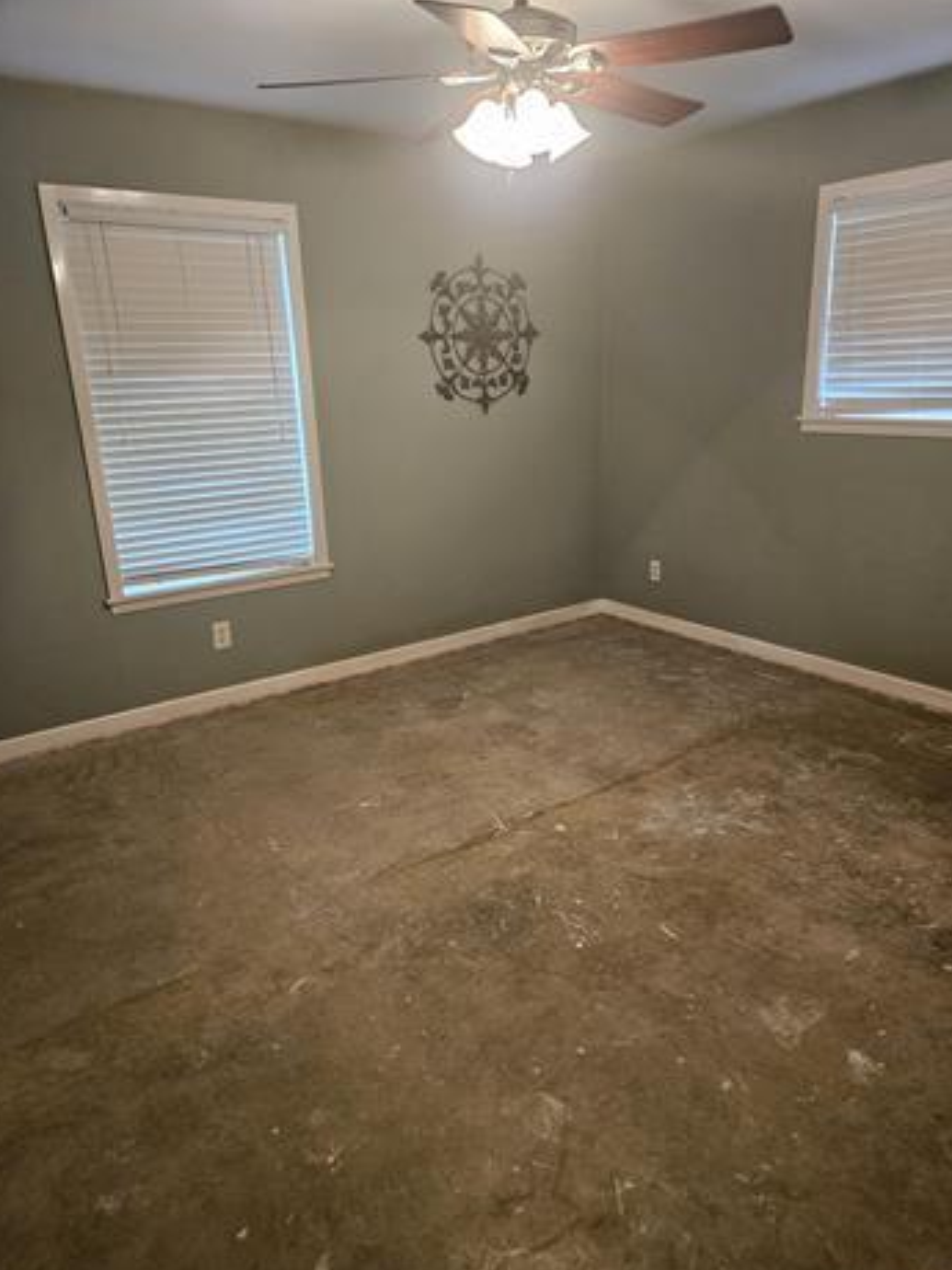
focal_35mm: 24
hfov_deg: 56.8
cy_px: 641
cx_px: 477
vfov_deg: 71.6
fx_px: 880
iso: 640
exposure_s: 1/60
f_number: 1.8
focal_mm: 5.4
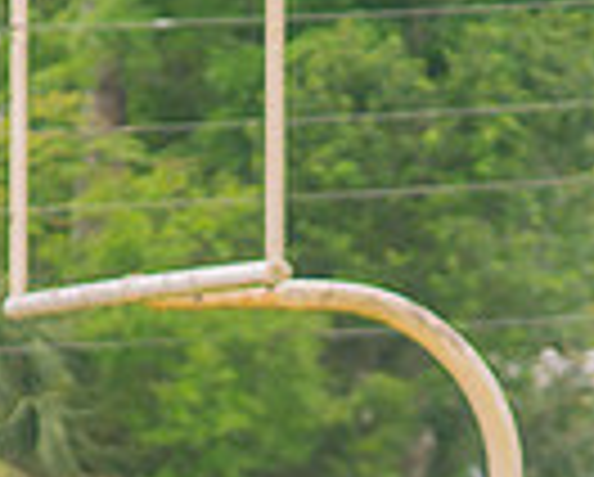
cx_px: 284
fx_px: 8715
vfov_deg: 3.1
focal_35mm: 495
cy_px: 742
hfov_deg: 3.9
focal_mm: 120
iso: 200
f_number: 4
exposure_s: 1/200
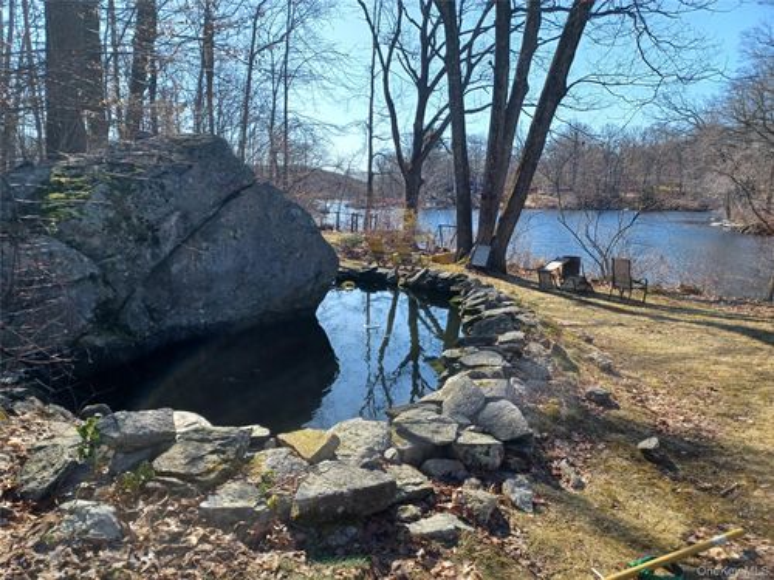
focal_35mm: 25
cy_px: 290
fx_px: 559
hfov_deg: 69.4
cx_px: 387
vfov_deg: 54.9
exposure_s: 1/253
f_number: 1.8
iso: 32
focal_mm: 4.6
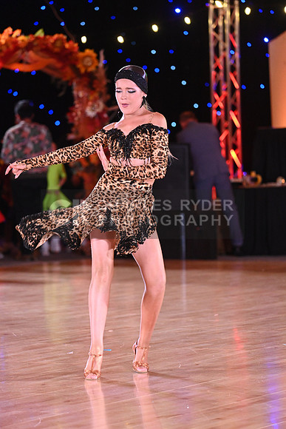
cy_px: 214
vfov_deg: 11.7
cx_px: 143
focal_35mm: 175
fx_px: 2084
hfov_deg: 7.9
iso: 5000
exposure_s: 1/400
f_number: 4.5
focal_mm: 175
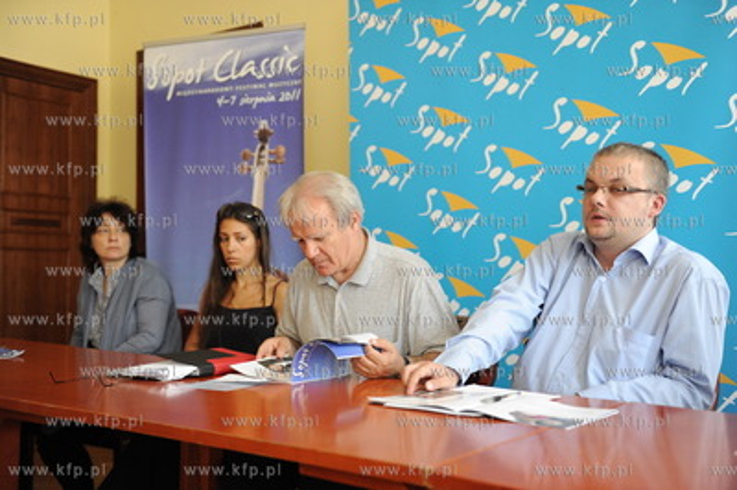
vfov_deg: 35.0
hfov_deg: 50.7
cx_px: 368
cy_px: 245
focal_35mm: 38
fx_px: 777
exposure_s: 1/160
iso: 3200
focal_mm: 38
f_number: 2.8
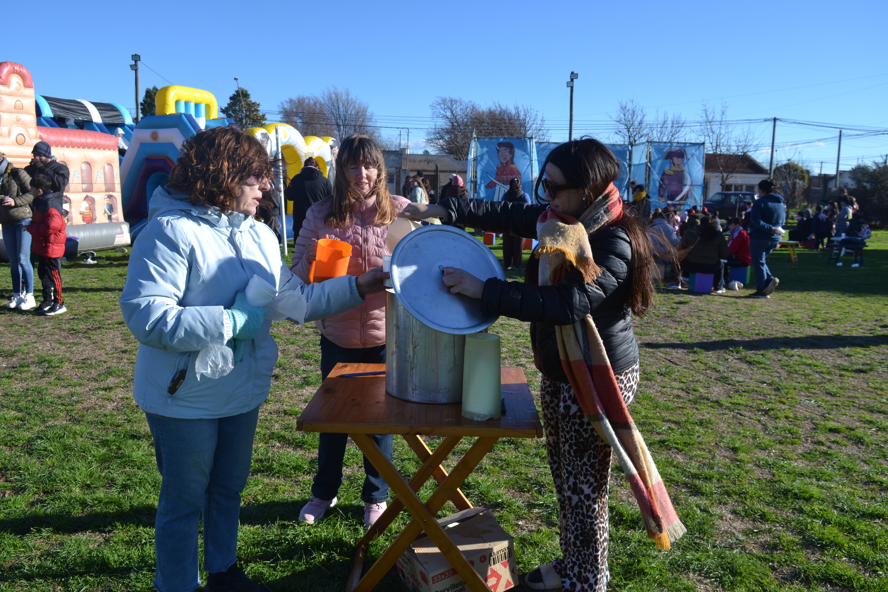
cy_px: 296
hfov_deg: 67.4
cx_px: 444
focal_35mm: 27
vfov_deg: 47.9
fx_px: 666
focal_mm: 18
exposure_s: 1/200
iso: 100
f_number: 7.1
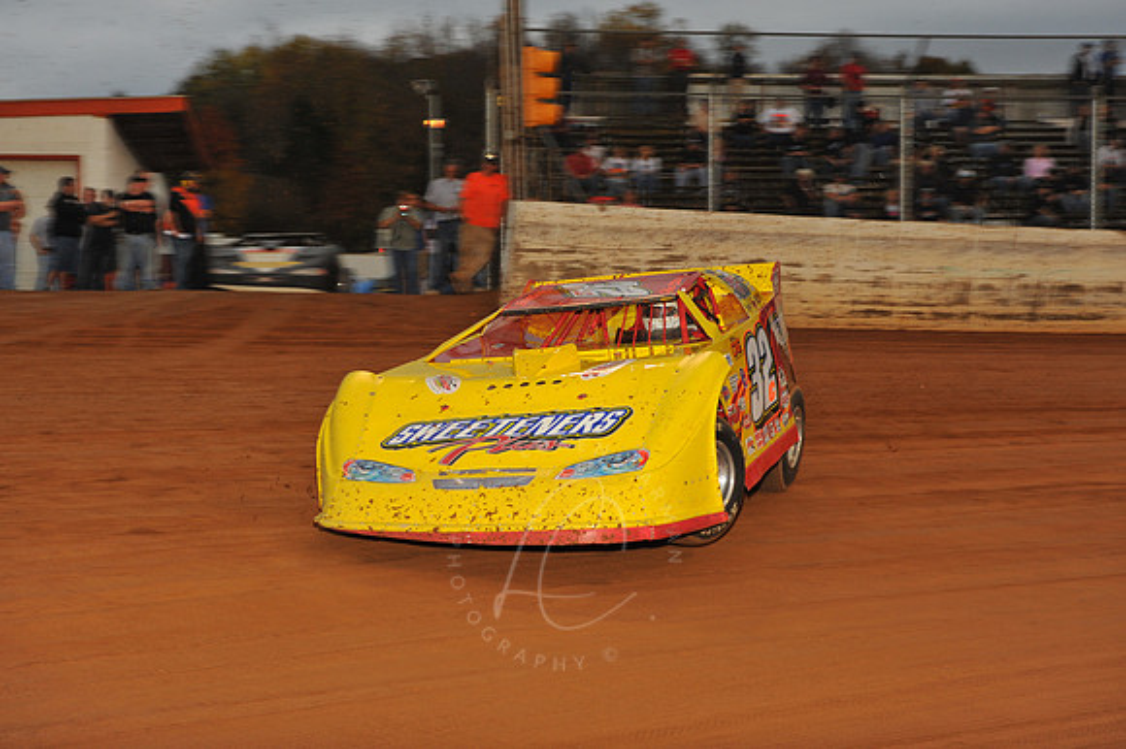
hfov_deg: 28.9
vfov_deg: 19.4
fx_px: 2188
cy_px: 374
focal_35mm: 70
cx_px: 563
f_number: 7.1
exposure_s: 1/320
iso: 800
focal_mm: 70
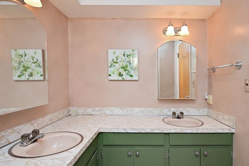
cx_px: 139
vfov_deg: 64.4
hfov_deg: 86.6
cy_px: 92
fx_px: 131
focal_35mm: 19
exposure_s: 1/60
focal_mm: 14
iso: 1250
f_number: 9
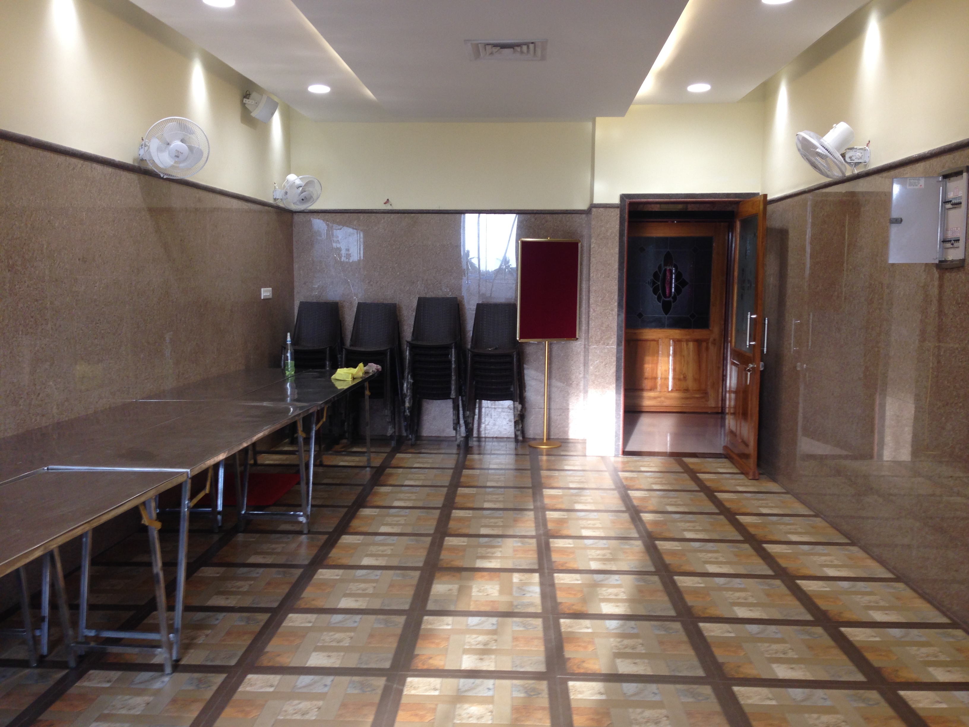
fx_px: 924
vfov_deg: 42.9
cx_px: 484
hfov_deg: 55.4
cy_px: 364
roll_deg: -0.6
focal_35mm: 33
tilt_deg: -5.6
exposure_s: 1/30
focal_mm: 4.12
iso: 50
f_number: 2.4
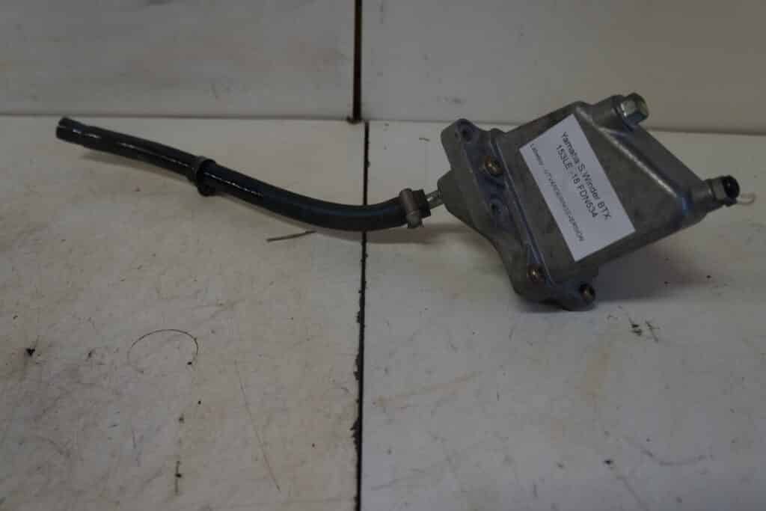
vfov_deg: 43.6
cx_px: 383
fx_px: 638
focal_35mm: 30
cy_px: 256
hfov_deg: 61.9
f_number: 4
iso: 400
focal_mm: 20
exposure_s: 1/60
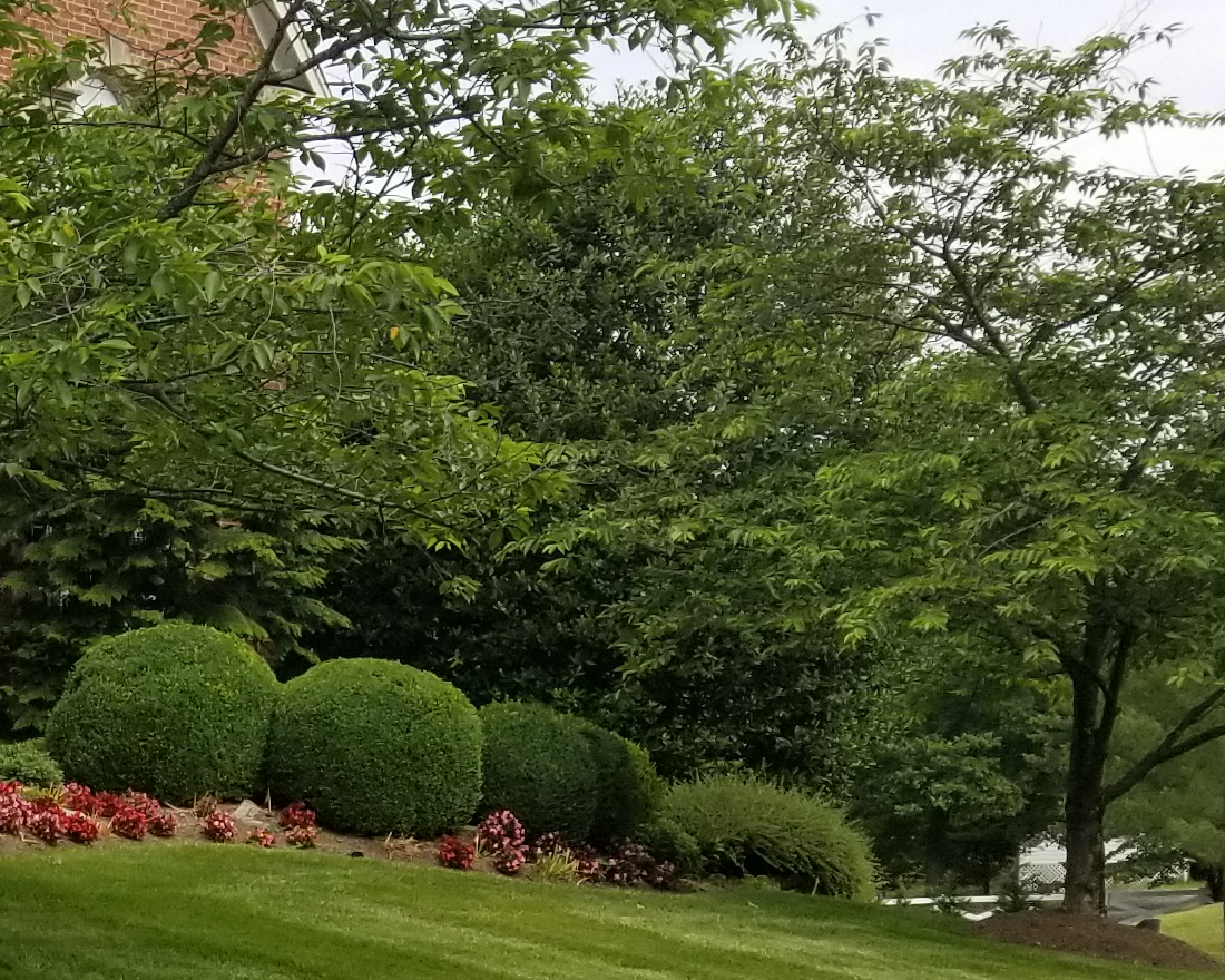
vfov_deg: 15.3
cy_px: 1457
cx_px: -342
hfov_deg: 19.1
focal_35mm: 93
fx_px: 3372
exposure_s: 1/1124
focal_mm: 4.25
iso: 50
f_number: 1.7
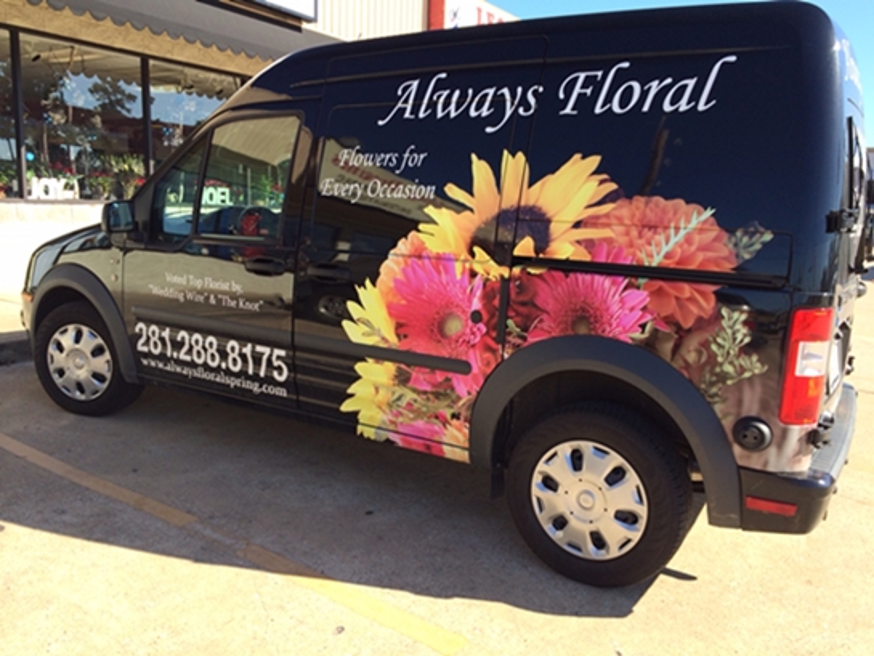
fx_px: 758
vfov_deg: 46.8
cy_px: 328
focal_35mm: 30
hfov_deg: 60.0
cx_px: 437
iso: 32
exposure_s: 1/805
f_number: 2.2
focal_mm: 4.12
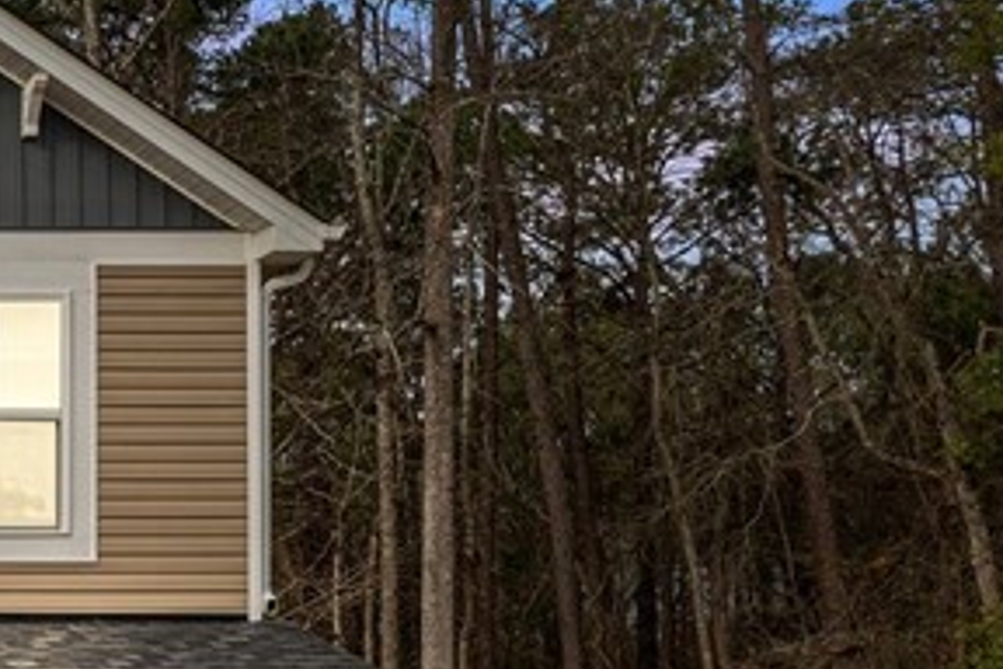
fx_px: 2201
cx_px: -712
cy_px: 733
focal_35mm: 79
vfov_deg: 16.7
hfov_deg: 20.0
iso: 320
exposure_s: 1/200
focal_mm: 21
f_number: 8
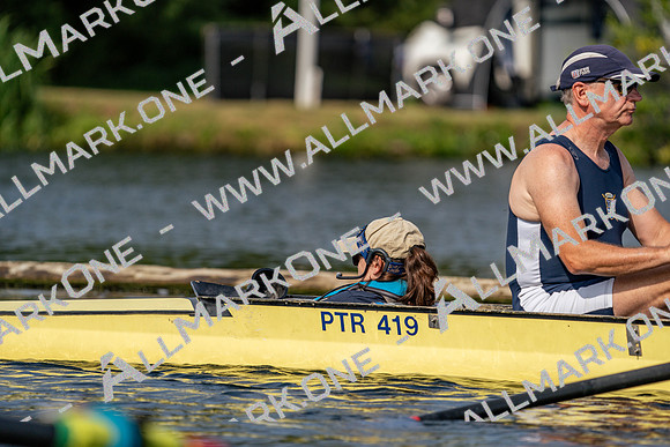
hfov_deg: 5.2
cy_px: 224
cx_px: 335
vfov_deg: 3.5
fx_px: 7390
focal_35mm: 397
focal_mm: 397
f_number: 6.3
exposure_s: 1/1600
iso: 160
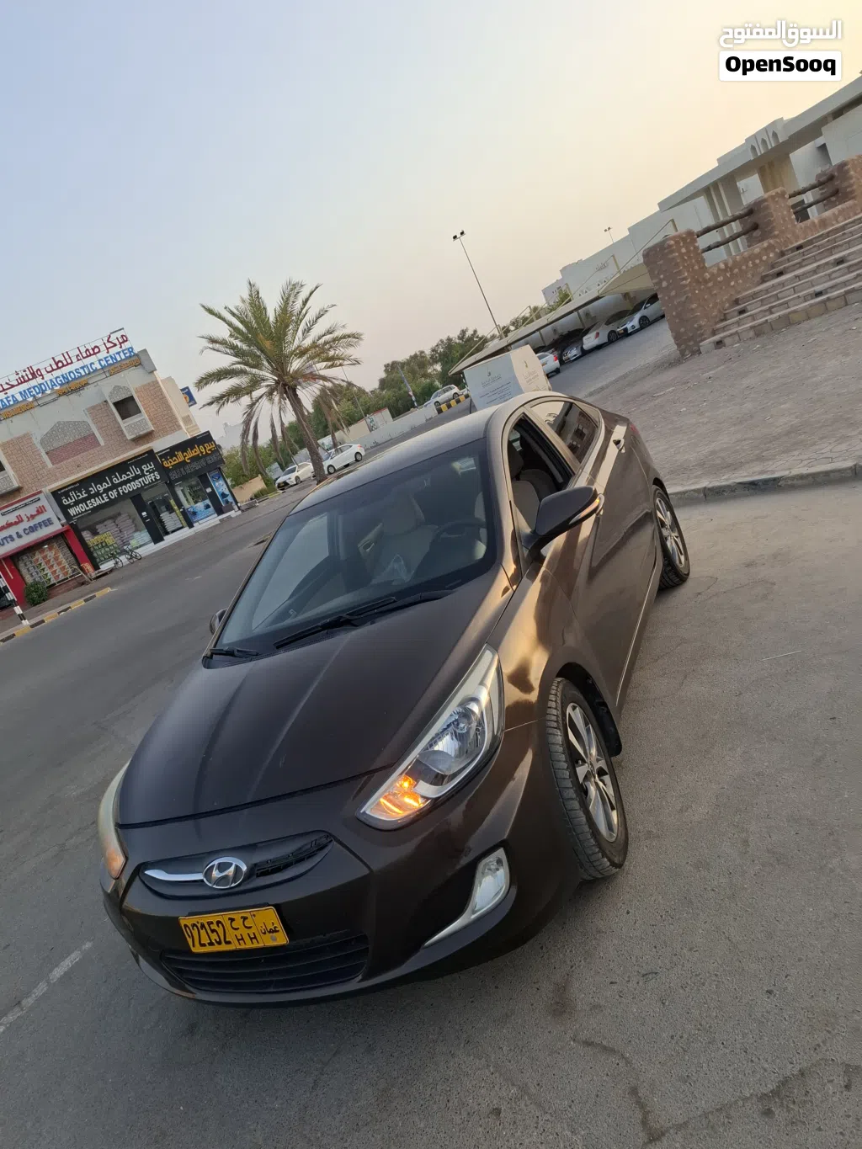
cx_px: 431
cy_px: 574
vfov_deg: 73.9
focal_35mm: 23
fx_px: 764
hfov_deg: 58.9
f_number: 1.8
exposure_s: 1/397
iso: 50
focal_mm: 5.54
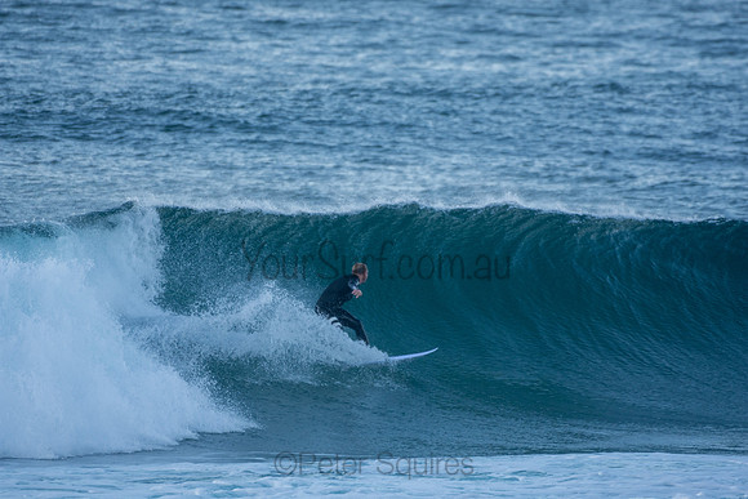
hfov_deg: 2.7
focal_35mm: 750
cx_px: 374
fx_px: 15586
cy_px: 250
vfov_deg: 1.8
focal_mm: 500
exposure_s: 1/400
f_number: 5.6
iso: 320
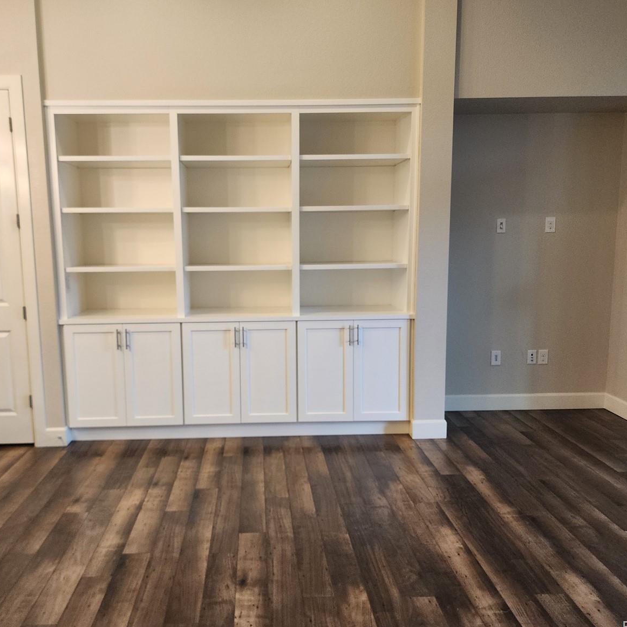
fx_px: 574
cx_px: 278
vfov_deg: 57.3
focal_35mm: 28
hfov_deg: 57.2
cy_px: 315
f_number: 1.8
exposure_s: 1/120
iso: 200
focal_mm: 6.4
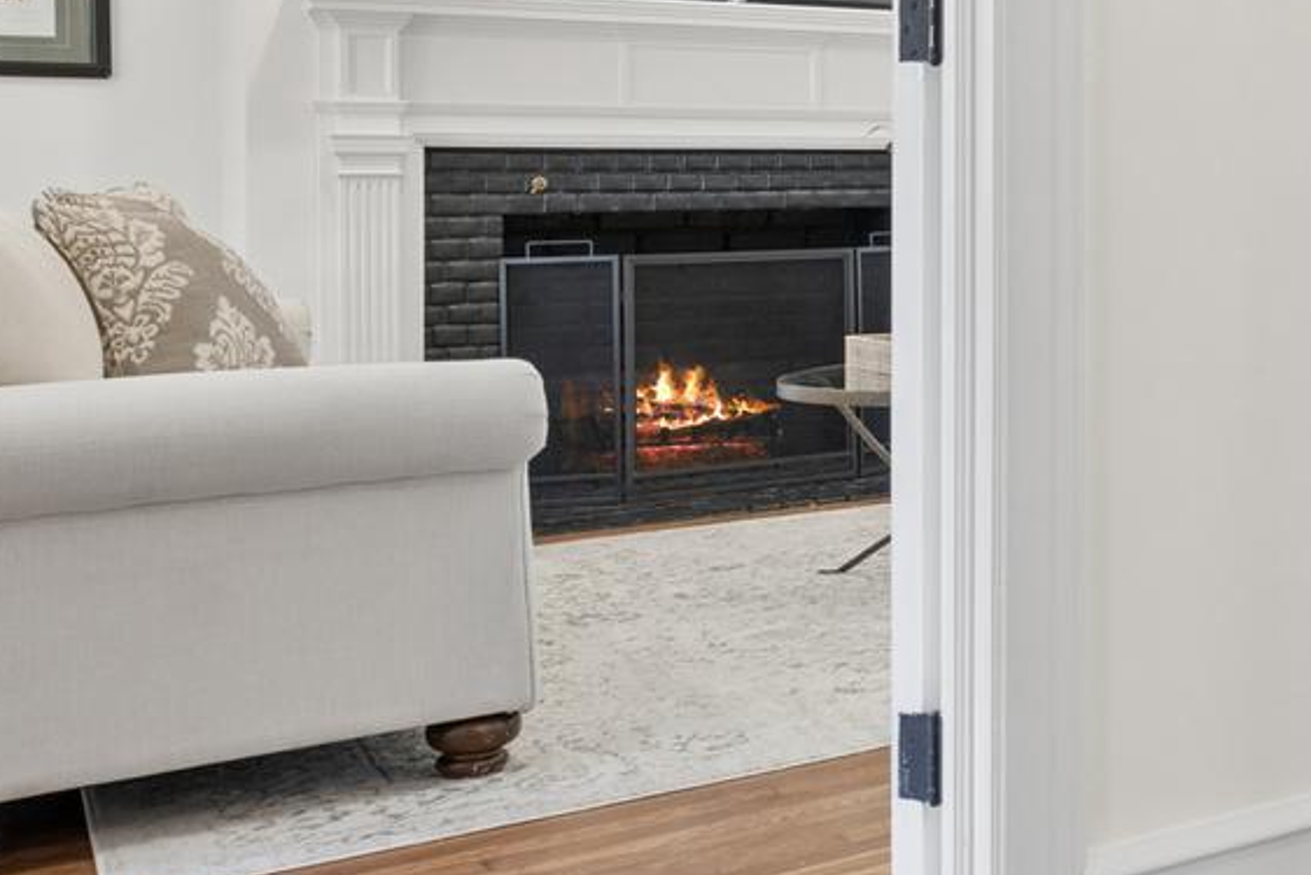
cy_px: 181
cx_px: 1813
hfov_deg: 29.2
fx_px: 1858
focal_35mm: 51
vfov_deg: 26.0
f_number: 7.1
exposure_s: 1/15
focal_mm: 14
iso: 500
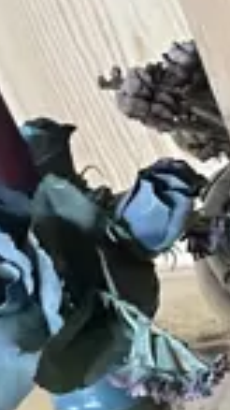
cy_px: 452
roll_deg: +0.7
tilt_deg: -40.5
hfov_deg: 6.2
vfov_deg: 13.6
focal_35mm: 155
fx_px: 1682
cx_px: 982
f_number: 1.6
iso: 500
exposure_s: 1/54
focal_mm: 4.2
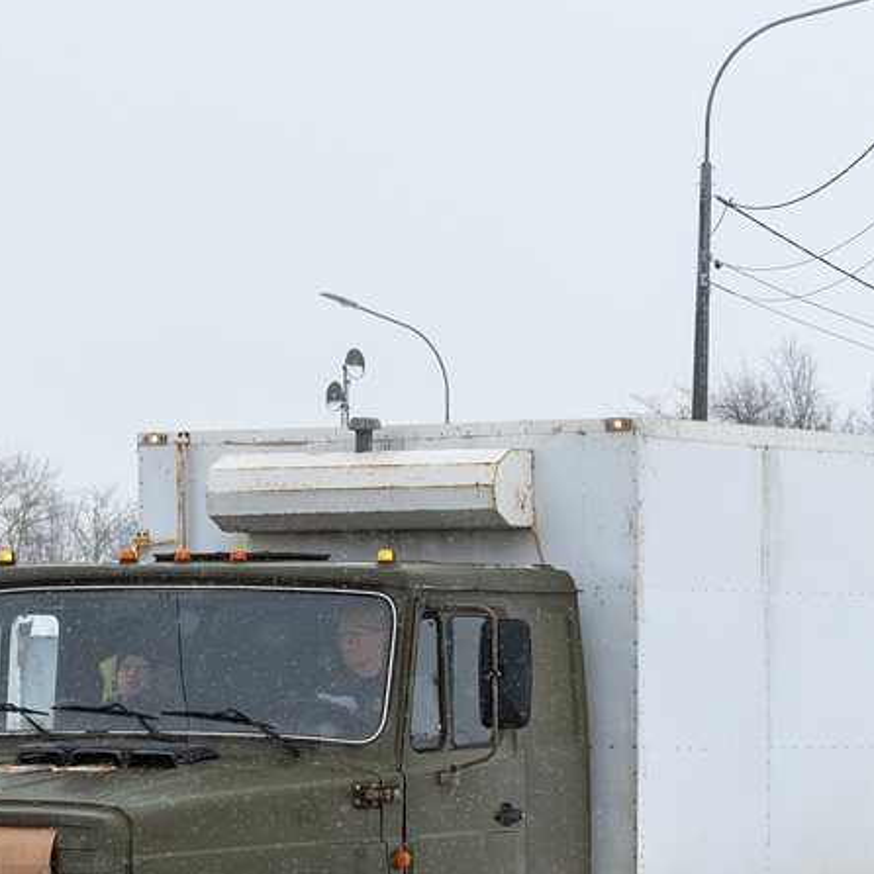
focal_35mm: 160
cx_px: 316
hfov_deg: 10.9
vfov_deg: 10.9
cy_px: 670
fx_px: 4570
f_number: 7.1
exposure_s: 1/800
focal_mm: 70
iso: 1250
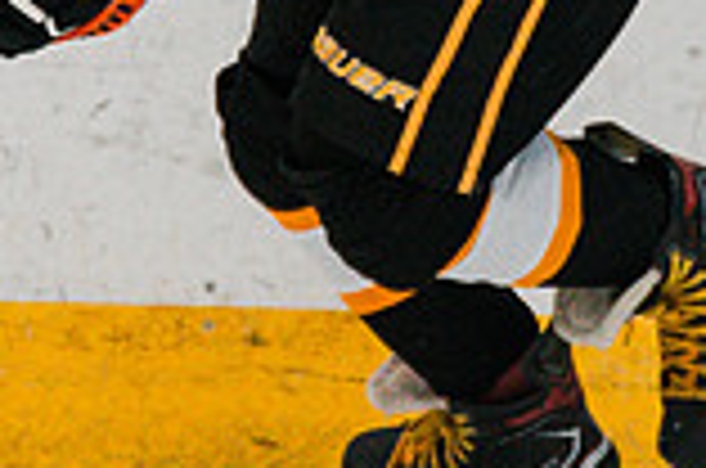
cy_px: 46
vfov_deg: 0.9
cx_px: 371
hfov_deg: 1.3
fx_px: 31451
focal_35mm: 1607
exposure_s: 1/1600
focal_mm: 300
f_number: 3.2
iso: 3200
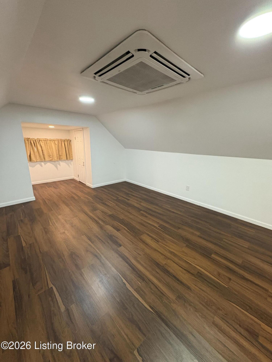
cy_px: 181
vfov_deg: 102.1
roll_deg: -1.2
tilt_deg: -15.5
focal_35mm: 14
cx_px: 136
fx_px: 147
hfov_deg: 85.7
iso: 320
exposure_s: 1/60
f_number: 2.2
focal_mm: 2.22
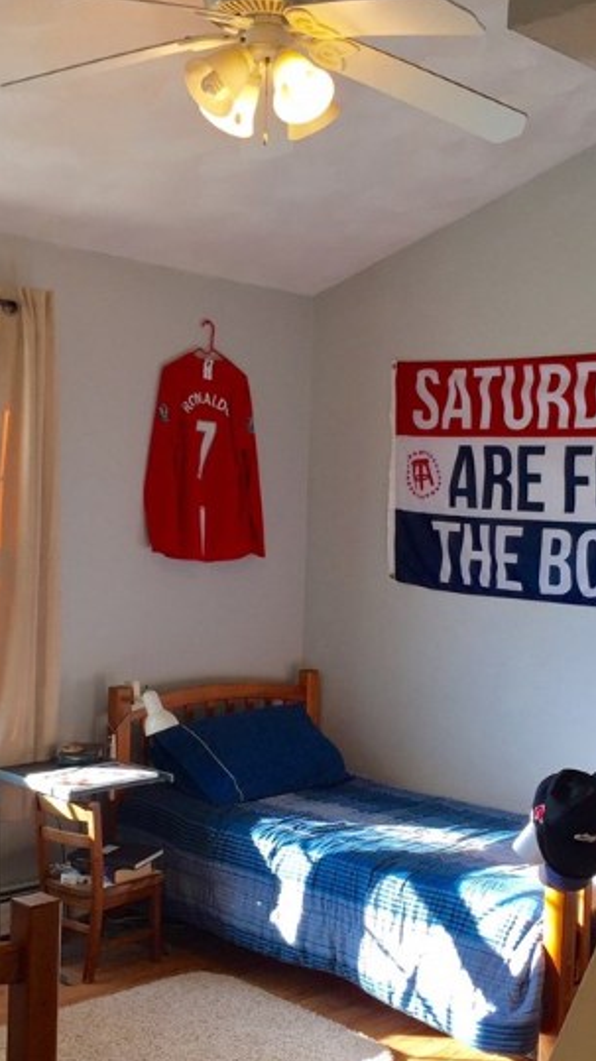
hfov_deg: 26.5
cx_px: 344
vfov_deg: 45.3
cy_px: 622
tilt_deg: -4.7
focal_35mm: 45
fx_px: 1265
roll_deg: -1.8
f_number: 2.2
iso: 32
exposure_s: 1/60
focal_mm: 4.15
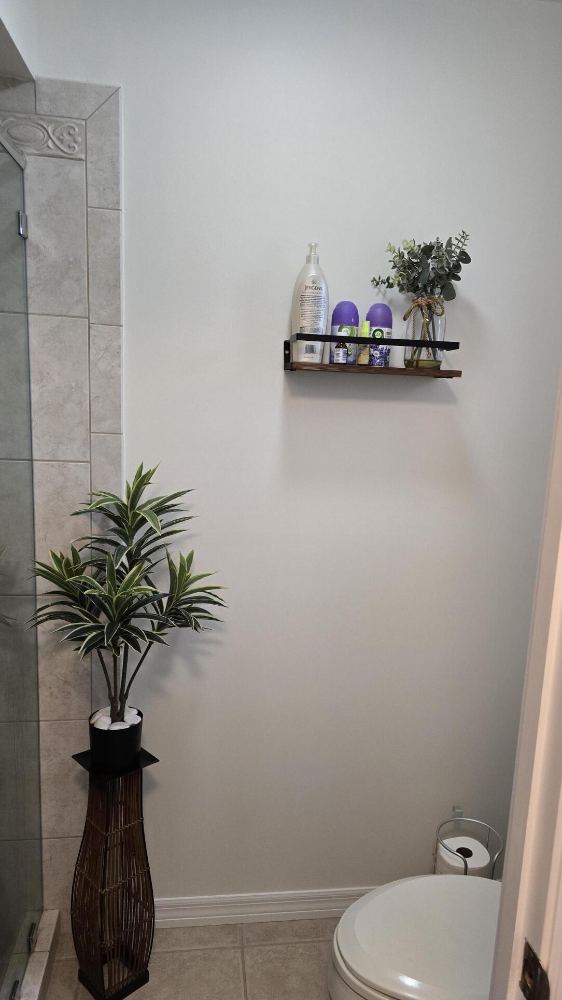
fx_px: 689
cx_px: 290
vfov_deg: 71.9
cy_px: 508
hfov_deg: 44.4
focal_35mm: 26
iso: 250
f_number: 1.7
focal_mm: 6.3
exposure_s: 1/120
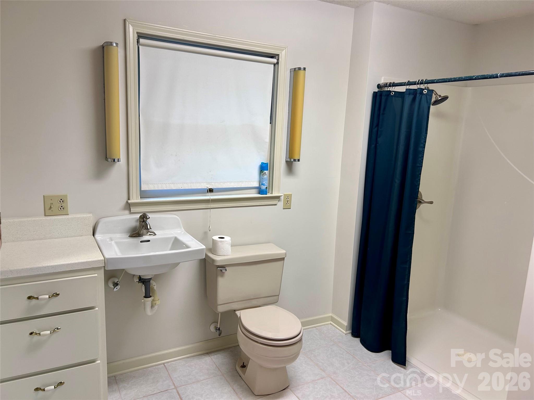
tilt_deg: -10.8
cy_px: 200
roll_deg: -2.4
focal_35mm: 26
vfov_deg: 53.1
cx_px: 267
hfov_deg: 67.3
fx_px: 401
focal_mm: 5.7
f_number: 1.5
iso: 80
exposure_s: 1/120
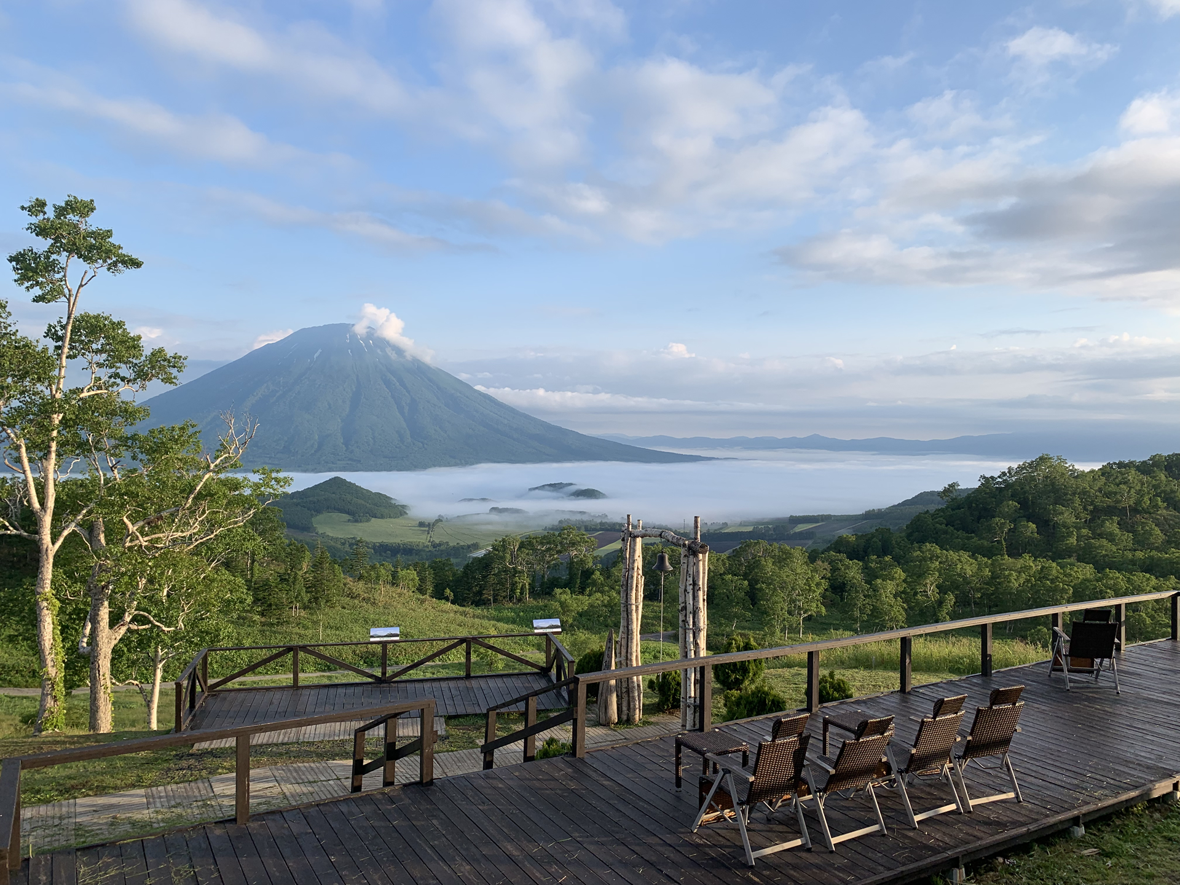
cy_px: 442
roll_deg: -1.2
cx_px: 590
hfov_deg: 67.3
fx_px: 886
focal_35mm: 26
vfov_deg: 53.1
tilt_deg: -1.1
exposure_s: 1/1282
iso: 25
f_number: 1.8
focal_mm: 4.25
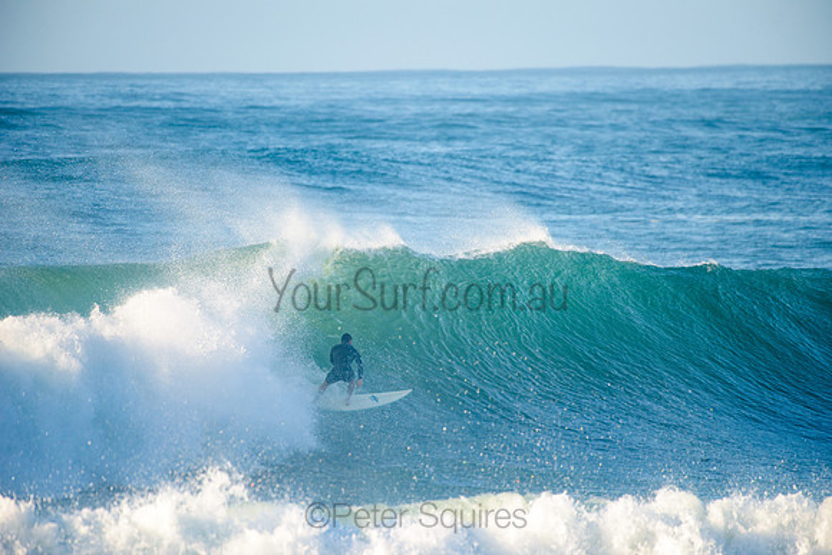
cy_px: 278
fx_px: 11560
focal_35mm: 500
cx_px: 416
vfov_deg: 2.8
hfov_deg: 4.1
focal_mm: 500
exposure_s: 1/1600
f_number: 5.6
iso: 360
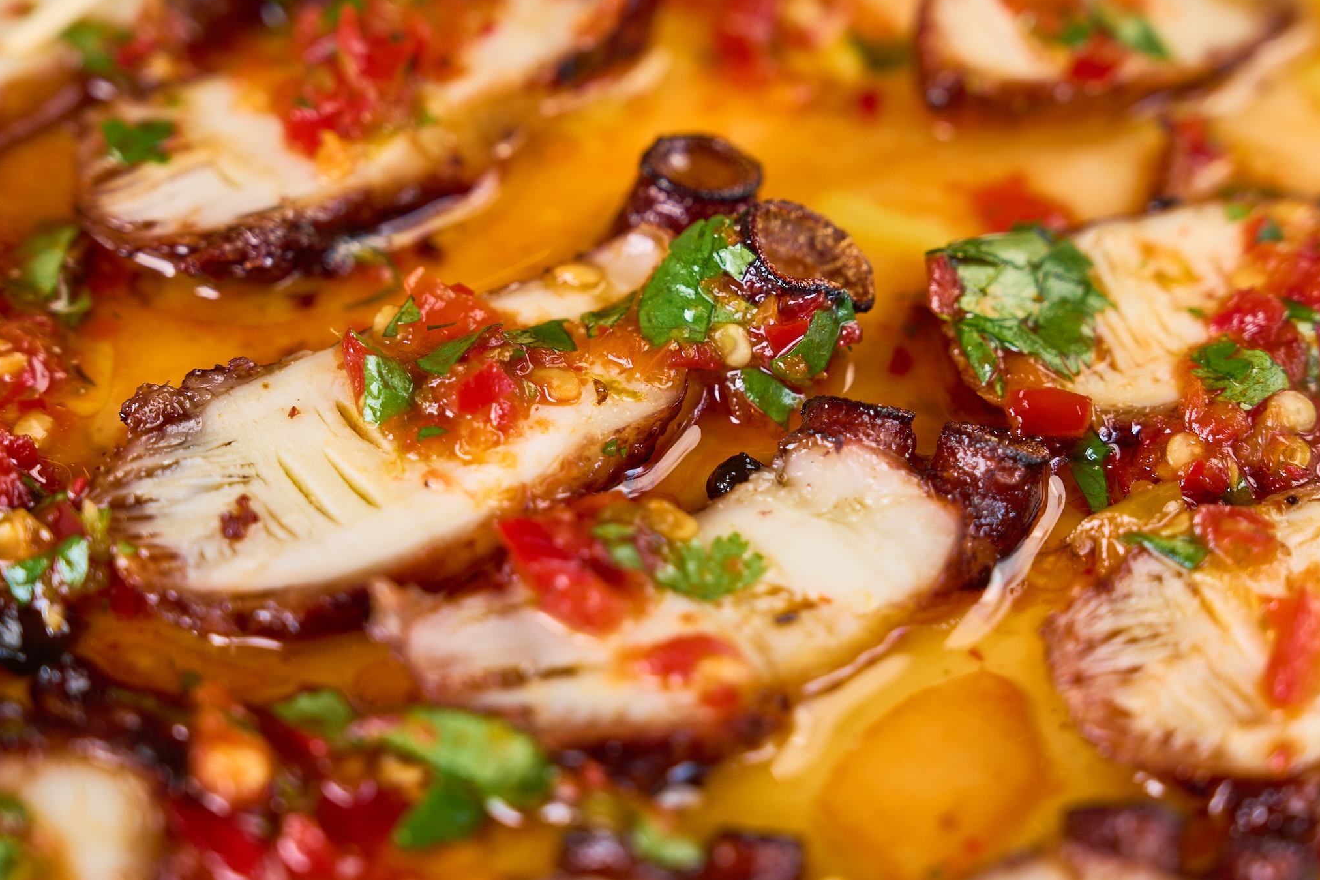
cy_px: 408
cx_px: 717
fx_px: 3043
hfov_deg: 24.5
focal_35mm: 83
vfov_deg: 16.5
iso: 100
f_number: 4
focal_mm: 50
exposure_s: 1/200
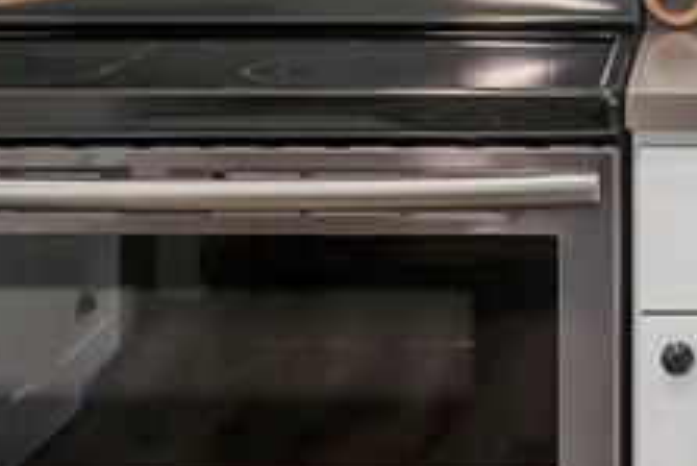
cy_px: -235
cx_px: 722
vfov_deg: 9.5
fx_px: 2732
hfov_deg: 14.3
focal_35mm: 141
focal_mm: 29
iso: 1250
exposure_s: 1/20
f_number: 6.3
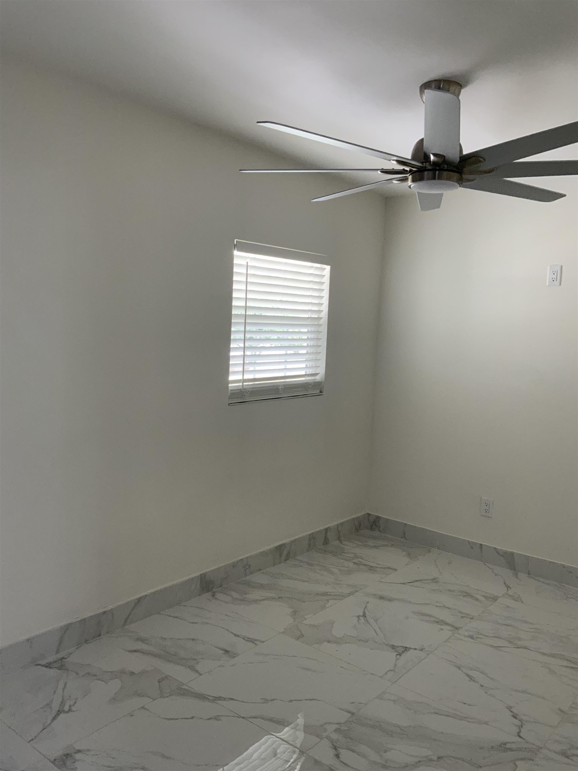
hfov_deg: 48.2
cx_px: 289
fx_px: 646
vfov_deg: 61.7
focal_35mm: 29
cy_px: 386
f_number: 1.8
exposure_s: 1/60
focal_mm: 3
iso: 125
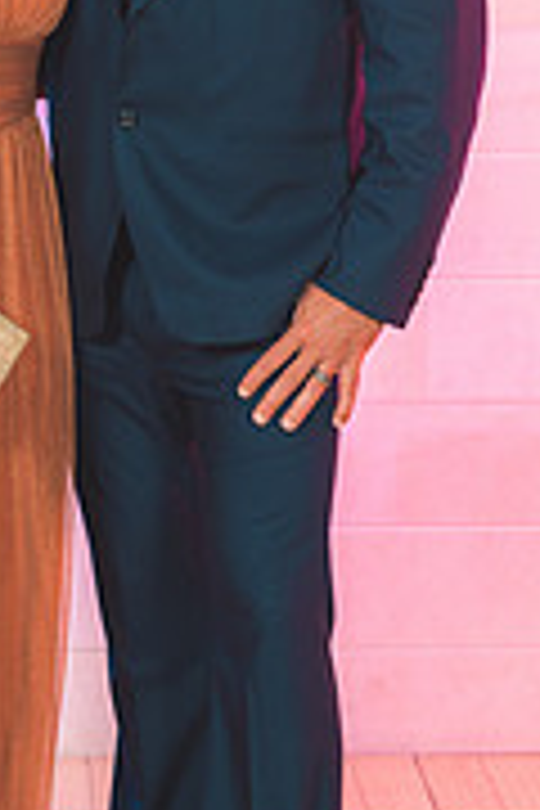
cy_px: 194
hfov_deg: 7.8
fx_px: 3937
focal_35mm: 175
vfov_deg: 11.7
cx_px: 27
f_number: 5
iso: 100
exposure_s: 1/250
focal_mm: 70
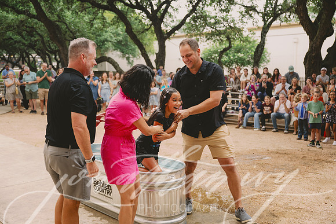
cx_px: 168
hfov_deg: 49.5
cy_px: 112
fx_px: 364
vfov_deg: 34.2
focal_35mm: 39
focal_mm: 39
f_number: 2.8
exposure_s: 1/640
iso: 250
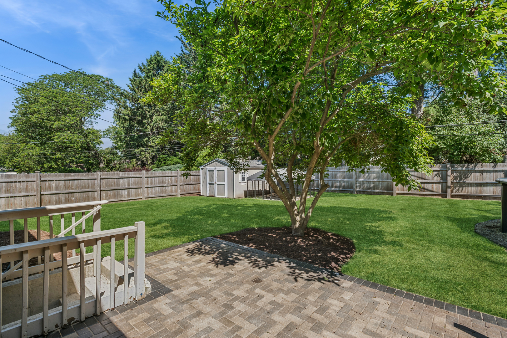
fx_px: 239
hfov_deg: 93.3
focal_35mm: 17
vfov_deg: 70.4
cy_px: 169
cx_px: 254
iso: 400
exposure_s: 1/125
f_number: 11
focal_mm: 17
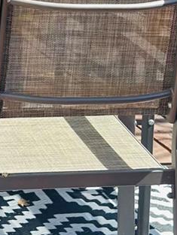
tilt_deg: -3.0
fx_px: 1254
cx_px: -65
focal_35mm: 184
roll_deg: -1.1
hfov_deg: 8.0
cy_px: -158
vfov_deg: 10.3
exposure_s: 1/1133
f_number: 1.78
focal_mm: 6.86
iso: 80
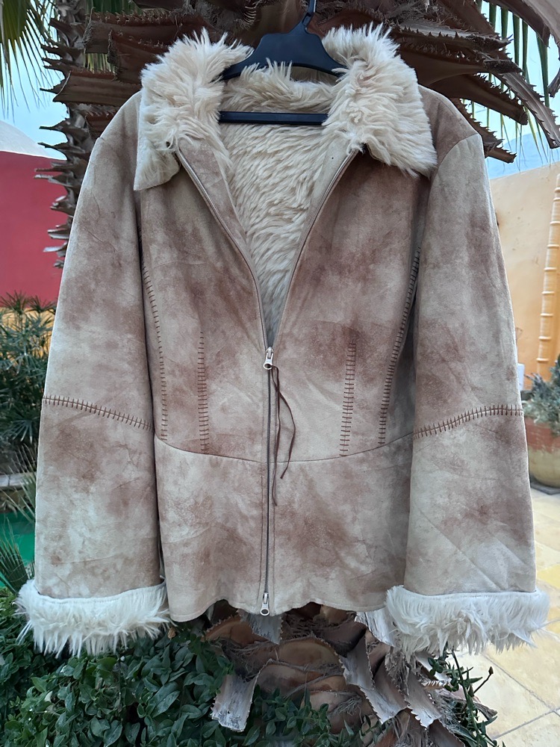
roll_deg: -0.9
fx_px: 518
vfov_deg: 71.6
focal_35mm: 24
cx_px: 280
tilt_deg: -6.6
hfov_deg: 56.8
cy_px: 374
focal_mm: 6.86
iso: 1000
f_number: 1.78
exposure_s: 1/48
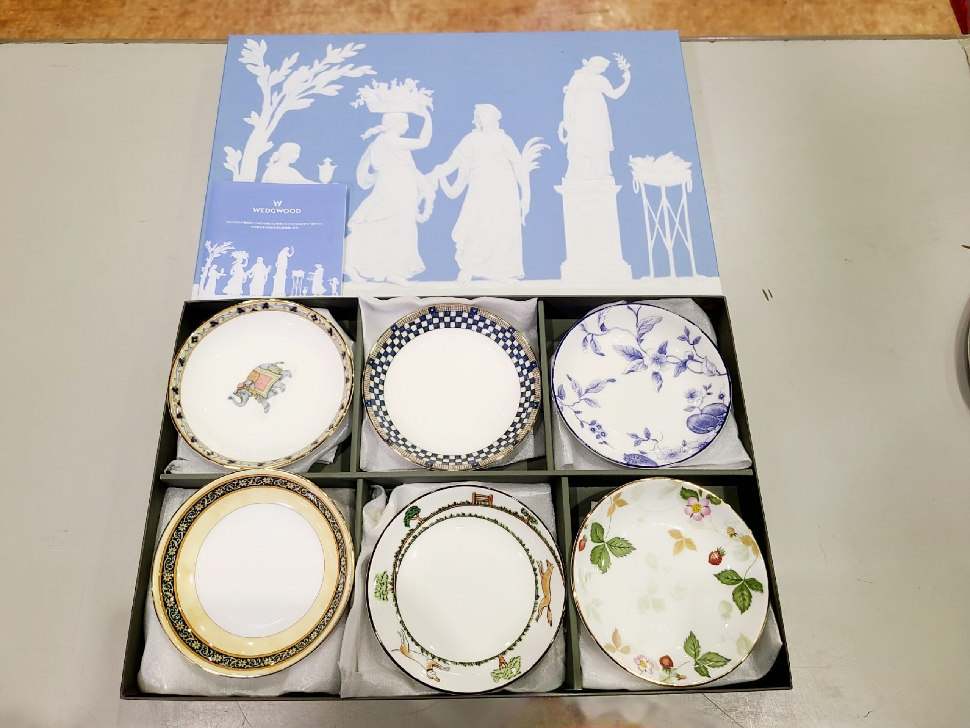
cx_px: 485
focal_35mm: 26
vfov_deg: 53.1
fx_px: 729
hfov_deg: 67.3
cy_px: 364
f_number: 1.8
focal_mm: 5.4
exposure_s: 1/50
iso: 50
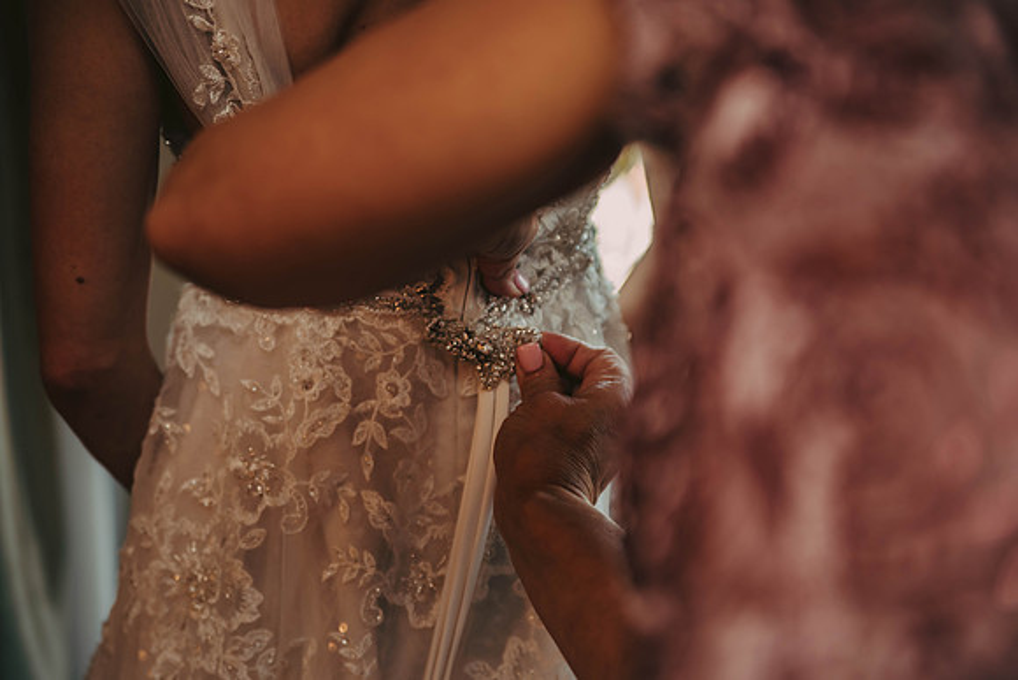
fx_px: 2121
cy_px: 340
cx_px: 509
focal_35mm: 75
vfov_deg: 18.2
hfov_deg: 27.0
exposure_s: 1/125
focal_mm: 75
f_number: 2.8
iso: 400
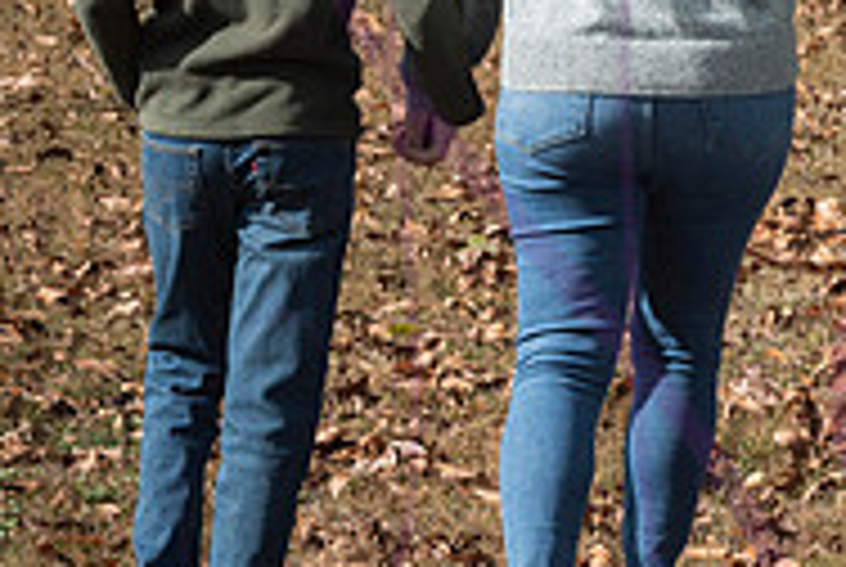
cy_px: -78
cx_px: 1041
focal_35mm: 271
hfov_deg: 7.5
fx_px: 6378
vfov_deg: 5.1
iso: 800
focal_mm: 85
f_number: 14
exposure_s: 1/640
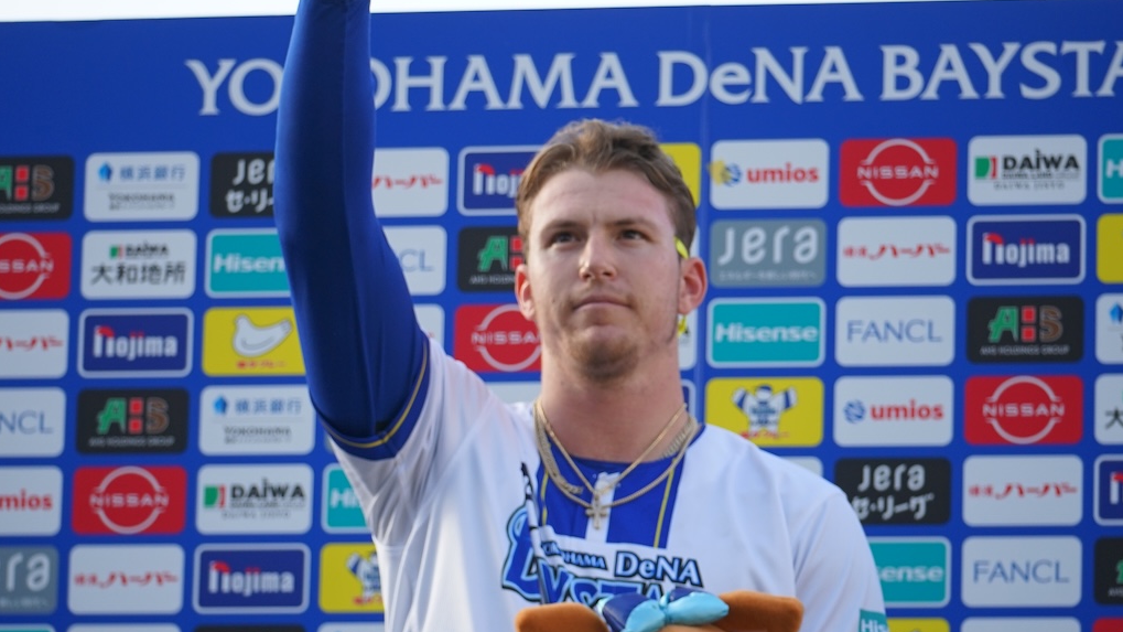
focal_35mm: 260
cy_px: 326
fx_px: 7742
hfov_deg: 8.3
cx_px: 561
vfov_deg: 4.7
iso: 250
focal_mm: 165
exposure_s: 1/250
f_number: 5.6
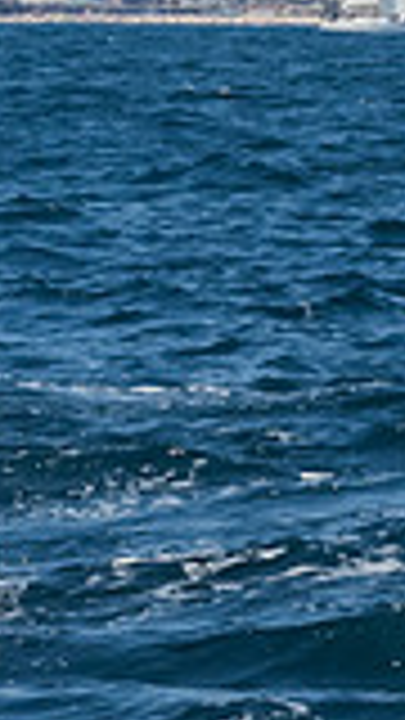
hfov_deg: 2.4
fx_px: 9737
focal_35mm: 510
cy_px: 100
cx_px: -790
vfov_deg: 4.2
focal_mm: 72
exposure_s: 1/1000
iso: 640
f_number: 14
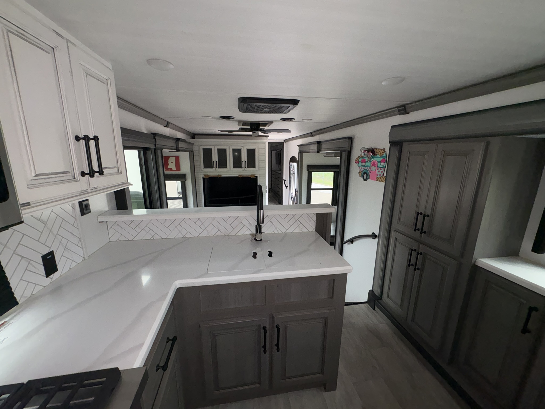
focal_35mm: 14
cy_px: 204
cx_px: 272
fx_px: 220
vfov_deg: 85.7
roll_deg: +1.5
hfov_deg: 102.1
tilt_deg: -13.2
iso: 64
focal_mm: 2.22
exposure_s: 1/60
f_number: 2.2
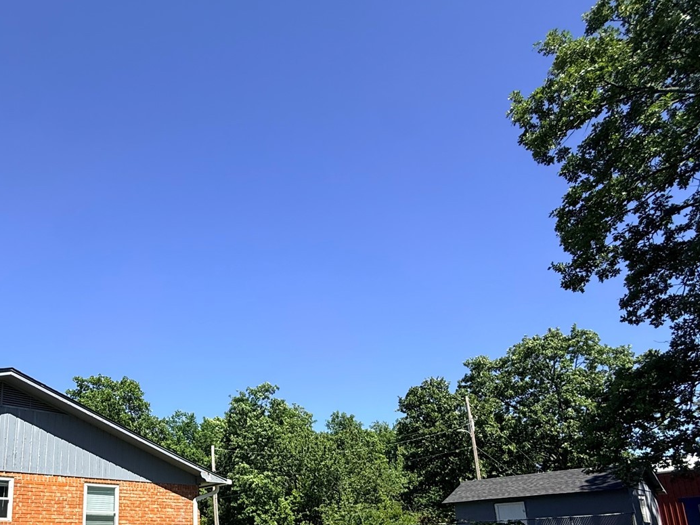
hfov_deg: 64.9
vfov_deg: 49.4
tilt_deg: +13.5
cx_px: 215
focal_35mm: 26
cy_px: 433
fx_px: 526
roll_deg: +1.2
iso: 50
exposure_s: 1/1497
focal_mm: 2.22
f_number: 2.2
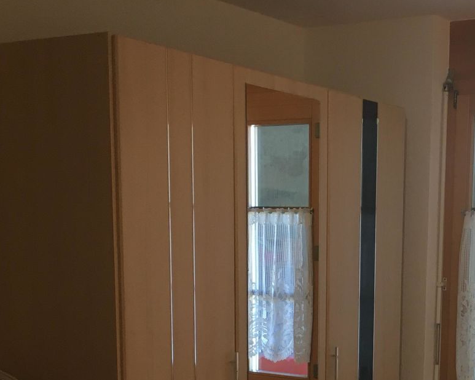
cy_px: 468
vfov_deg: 19.2
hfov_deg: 24.3
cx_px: 471
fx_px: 1054
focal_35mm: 75
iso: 80
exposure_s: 1/33
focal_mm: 4.15
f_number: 2.2
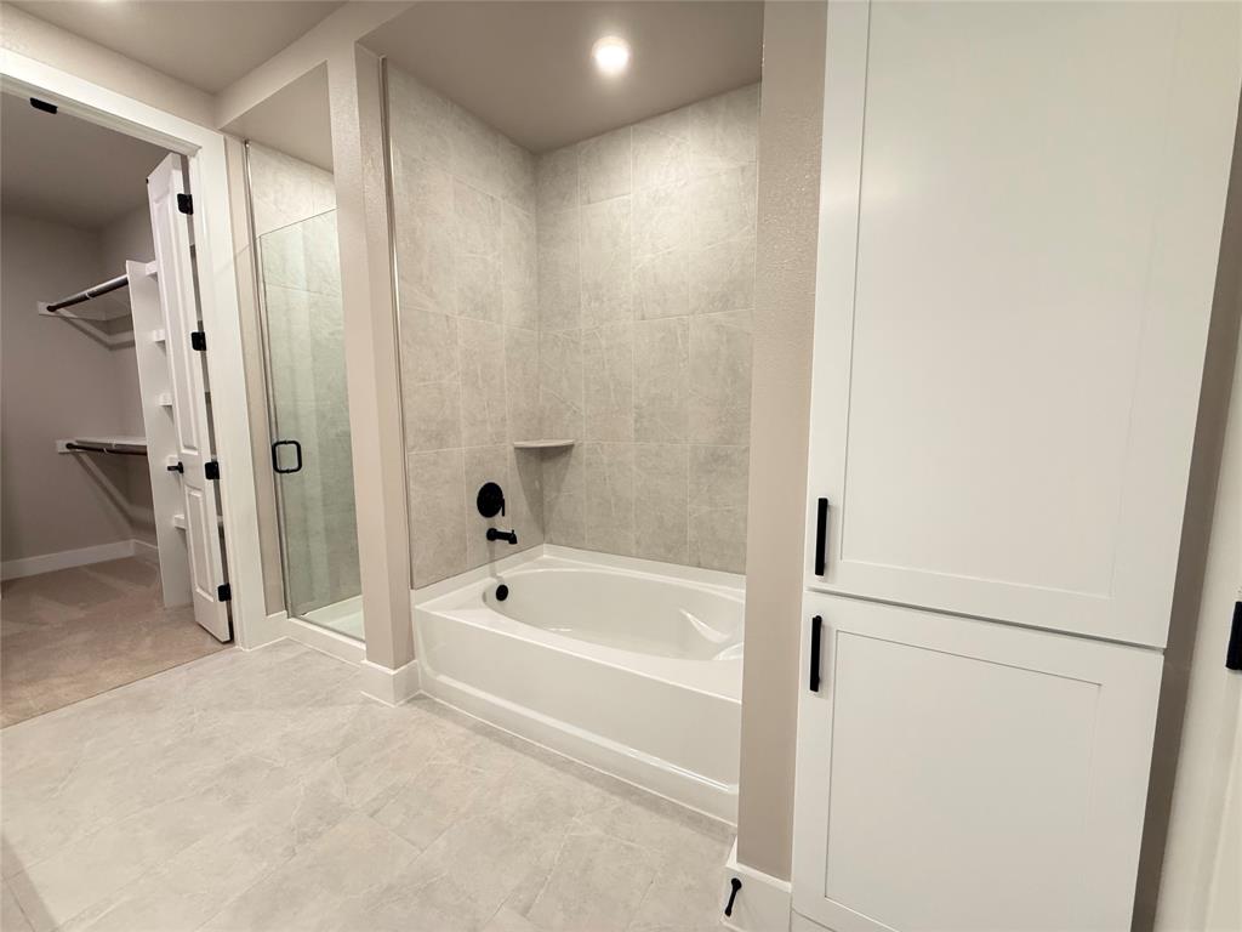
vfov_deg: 85.7
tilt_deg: -6.7
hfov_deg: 102.1
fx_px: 502
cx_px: 621
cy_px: 466
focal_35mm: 14
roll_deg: +0.4
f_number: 2.2
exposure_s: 1/60
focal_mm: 2.22
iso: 400
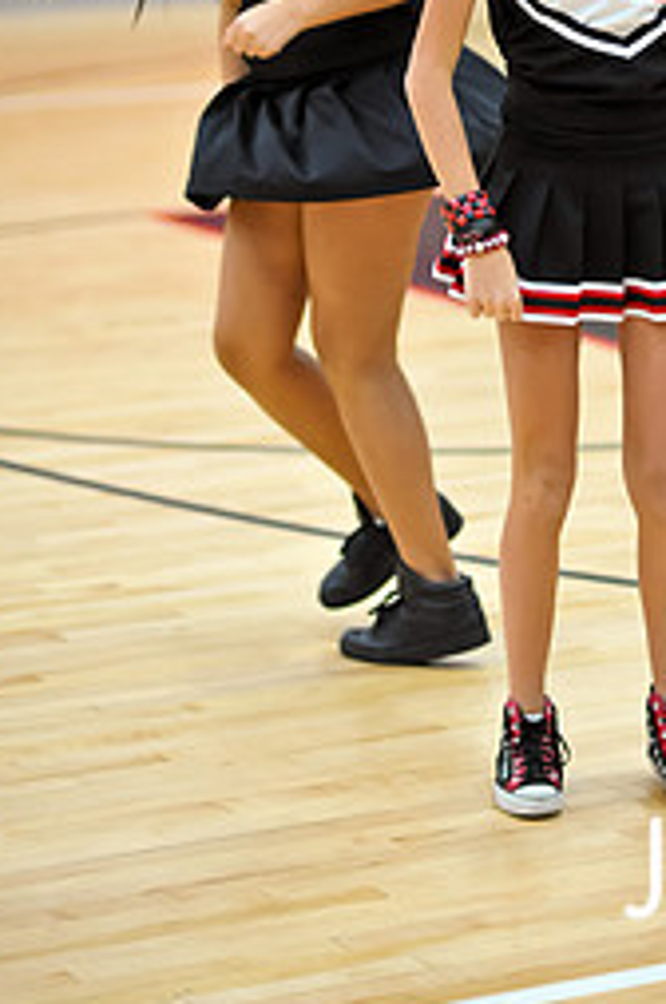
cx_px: 565
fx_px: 4201
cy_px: 135
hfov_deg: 9.0
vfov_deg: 13.5
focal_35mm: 151
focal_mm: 85
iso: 2200
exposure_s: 1/500
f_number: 2
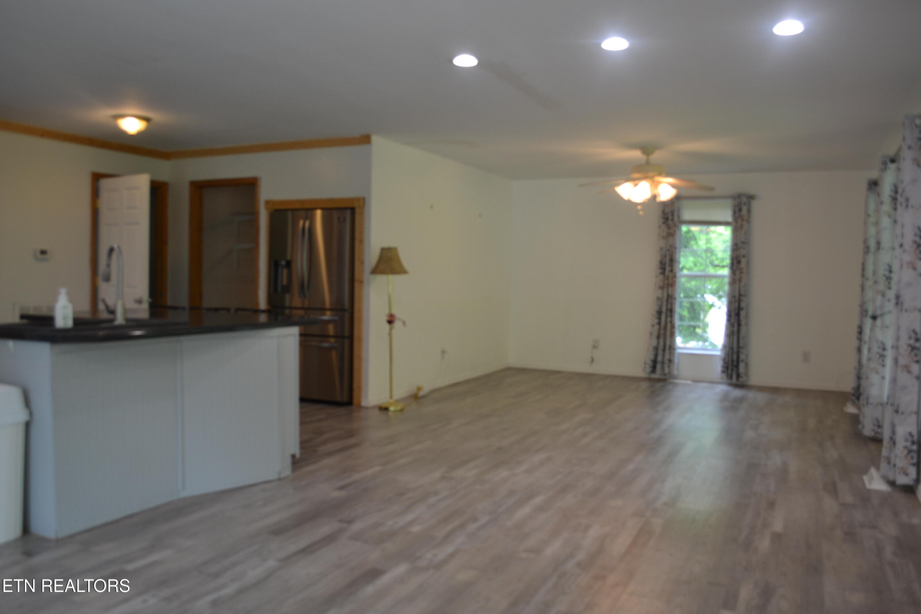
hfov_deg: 67.4
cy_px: 307
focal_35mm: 27
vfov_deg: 47.9
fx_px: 691
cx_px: 460
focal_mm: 18
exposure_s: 1/60
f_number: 4
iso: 400
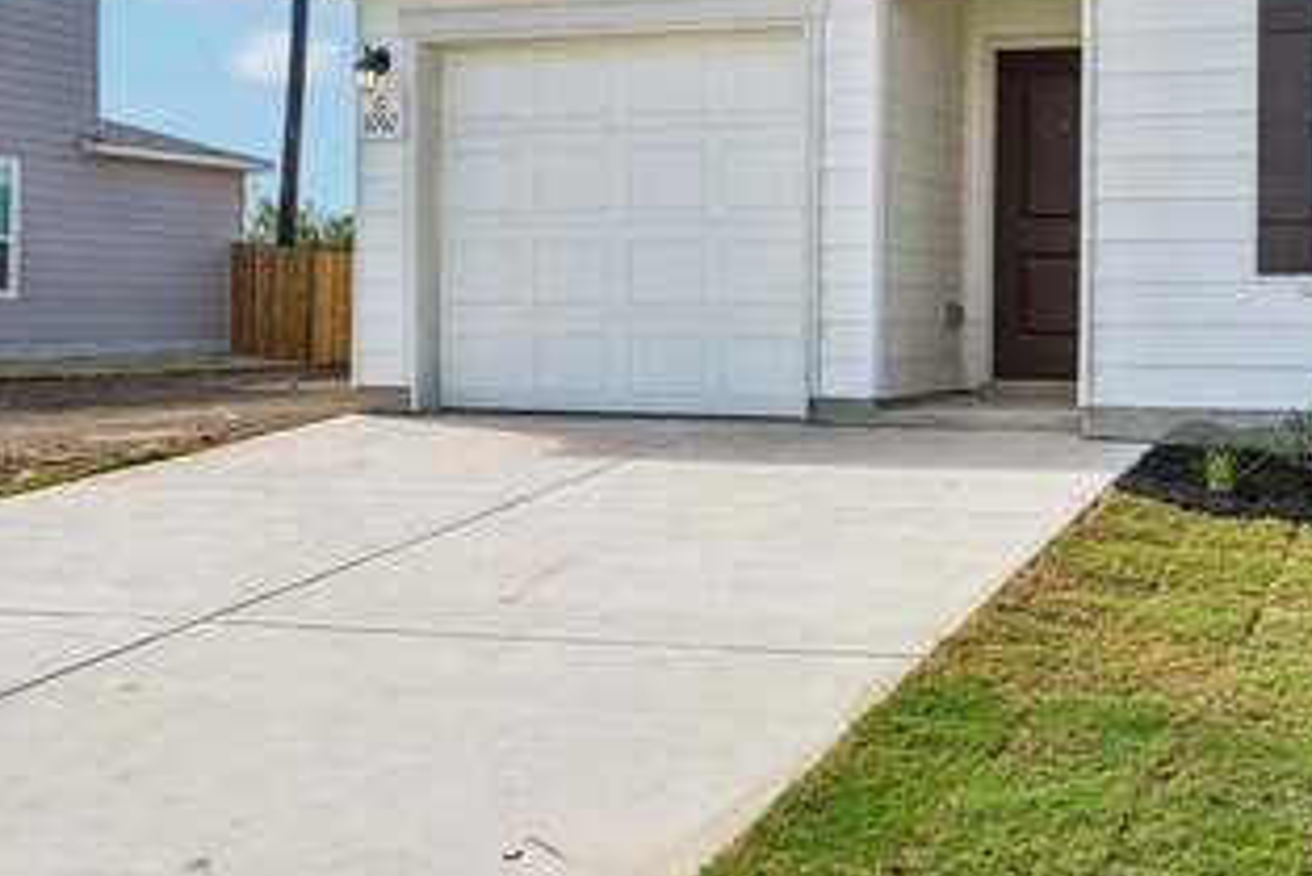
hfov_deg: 40.8
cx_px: 968
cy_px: 228
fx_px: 1714
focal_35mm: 47
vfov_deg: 28.3
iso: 500
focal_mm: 23
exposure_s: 1/1600
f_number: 8
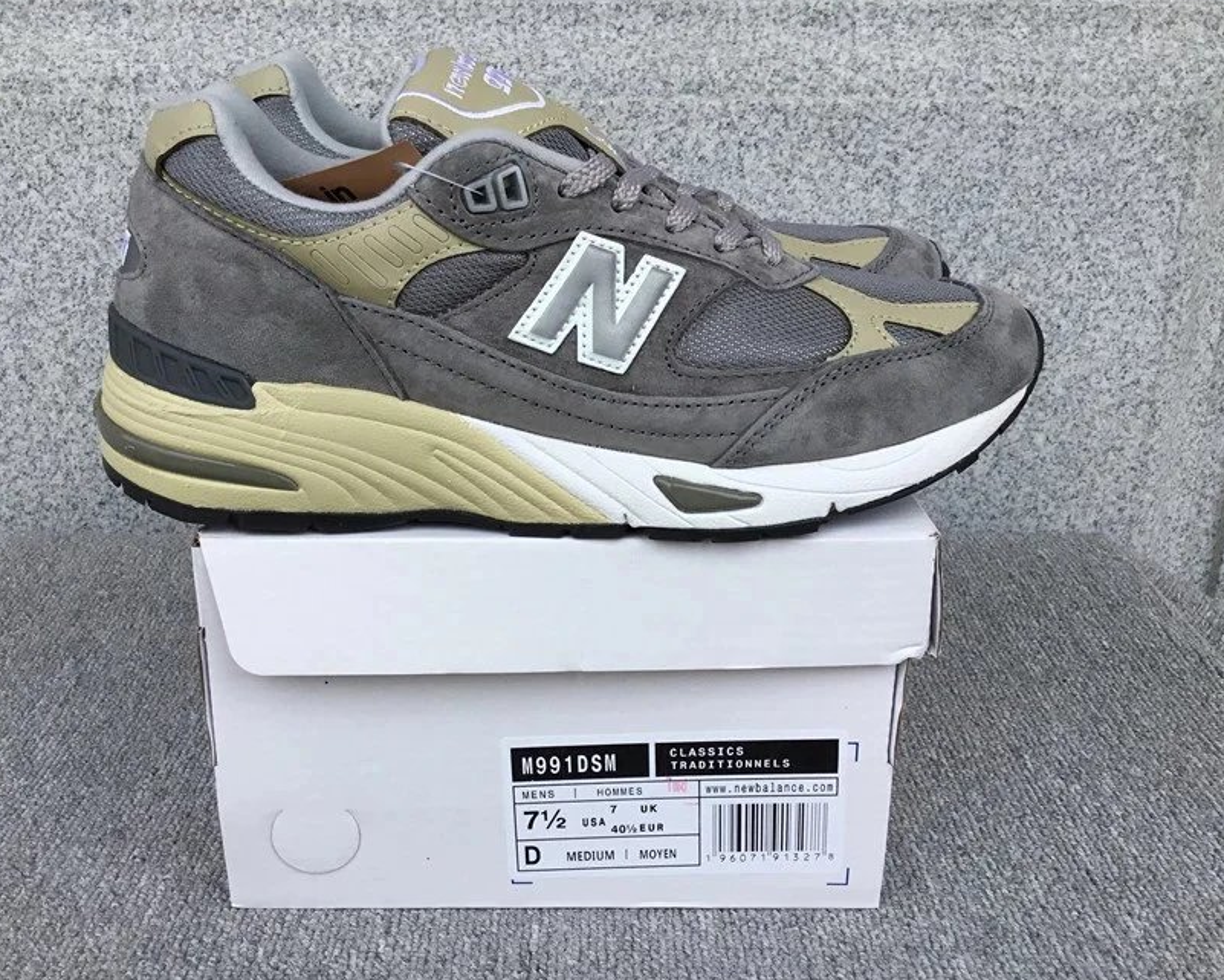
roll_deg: +0.4
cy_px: 481
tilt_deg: -19.8
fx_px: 1232
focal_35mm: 34
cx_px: 572
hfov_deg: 52.8
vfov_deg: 43.4
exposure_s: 1/662
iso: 25
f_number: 2.4
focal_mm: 3.3
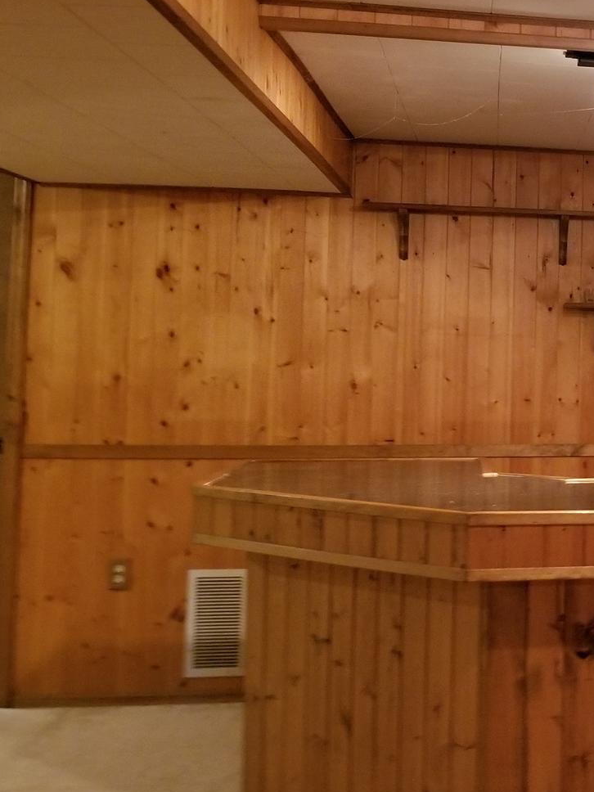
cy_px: 292
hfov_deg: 23.5
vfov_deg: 34.7
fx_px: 1258
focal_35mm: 55
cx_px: 772
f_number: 1.7
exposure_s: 1/12
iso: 250
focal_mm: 4.25
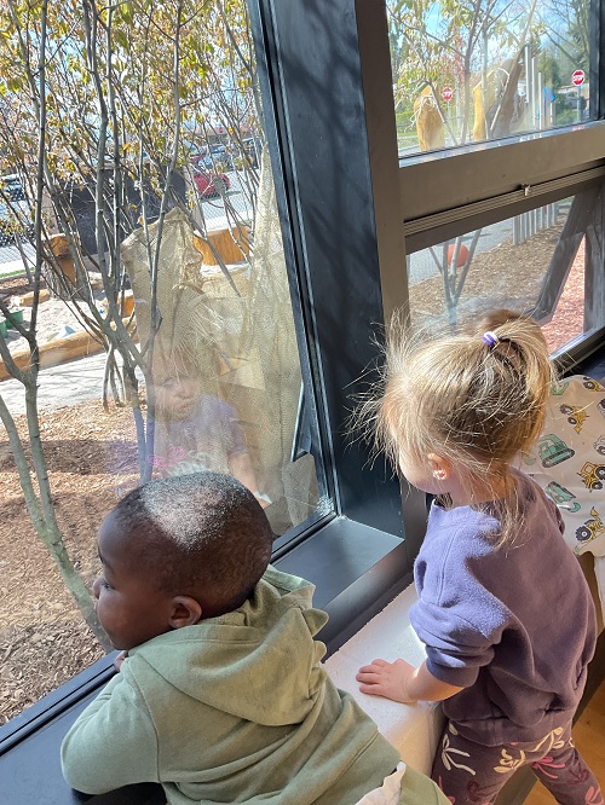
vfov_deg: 61.6
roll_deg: +9.0
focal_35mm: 29
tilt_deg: -21.4
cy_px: 402
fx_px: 675
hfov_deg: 48.3
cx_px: 302
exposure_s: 1/120
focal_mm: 3
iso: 40
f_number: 1.8
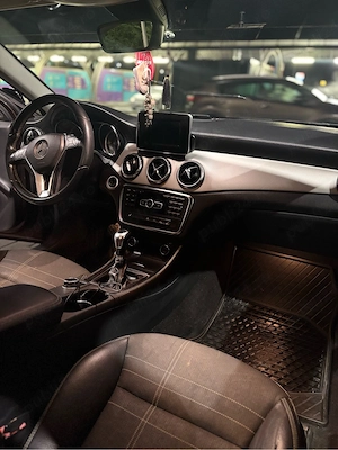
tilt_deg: -21.7
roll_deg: -3.1
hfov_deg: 53.1
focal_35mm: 26
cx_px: 169
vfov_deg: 67.3
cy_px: 225
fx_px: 338
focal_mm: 5.96
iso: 640
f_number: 1.6
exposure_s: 1/30
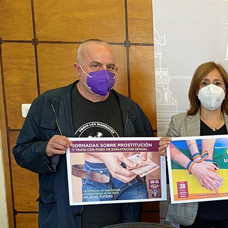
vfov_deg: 27.2
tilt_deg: -9.8
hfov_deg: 25.8
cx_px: 259
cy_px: 202
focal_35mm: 61
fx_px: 455
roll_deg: -0.8
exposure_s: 1/50
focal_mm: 4.25
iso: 160
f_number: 1.8
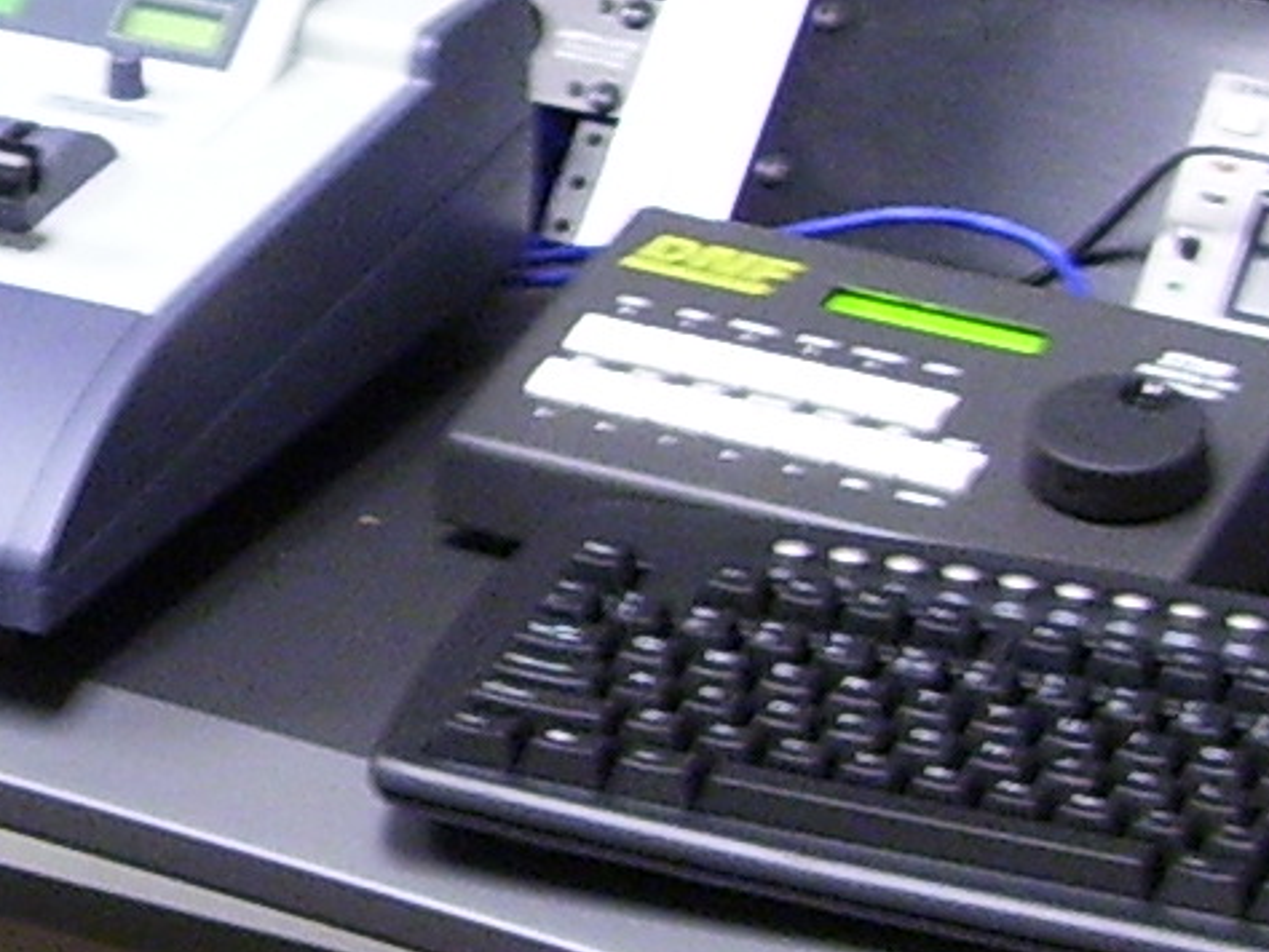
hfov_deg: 9.6
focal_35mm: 201
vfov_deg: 7.4
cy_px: 56
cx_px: -597
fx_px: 7372
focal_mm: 6
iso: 160
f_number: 2.7
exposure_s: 1/8
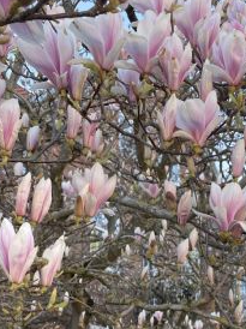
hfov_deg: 25.6
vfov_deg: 31.4
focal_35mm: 57
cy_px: 327
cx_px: 139
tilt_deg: +11.5
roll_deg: -0.7
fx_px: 541
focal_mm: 4.2
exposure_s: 1/241
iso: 32
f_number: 1.6
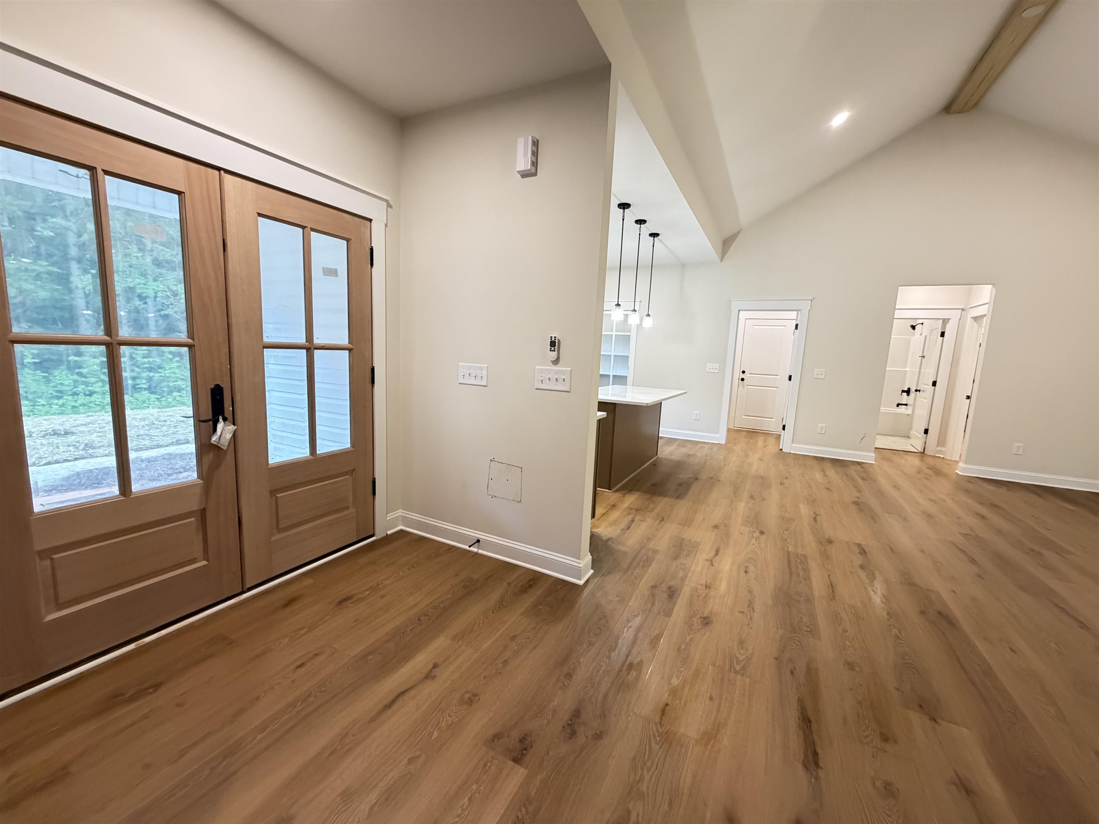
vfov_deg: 85.7
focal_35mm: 14
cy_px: 412
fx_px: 444
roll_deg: -1.8
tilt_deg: -7.9
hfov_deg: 102.1
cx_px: 550
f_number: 2.2
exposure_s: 1/60
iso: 640
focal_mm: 2.22
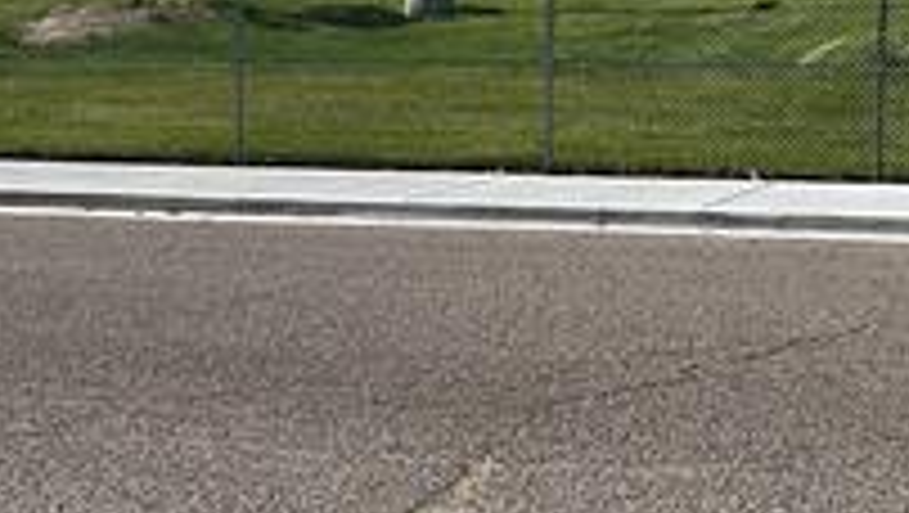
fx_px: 2412
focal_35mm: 100
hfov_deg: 21.2
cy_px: 164
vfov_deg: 12.1
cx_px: 626
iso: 25
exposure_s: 1/2538
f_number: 1.8
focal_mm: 3
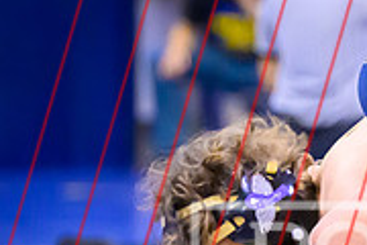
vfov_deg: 2.7
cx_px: 600
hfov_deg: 4.0
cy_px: 154
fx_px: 5260
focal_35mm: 516
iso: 6400
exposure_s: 1/640
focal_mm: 110
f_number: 2.8
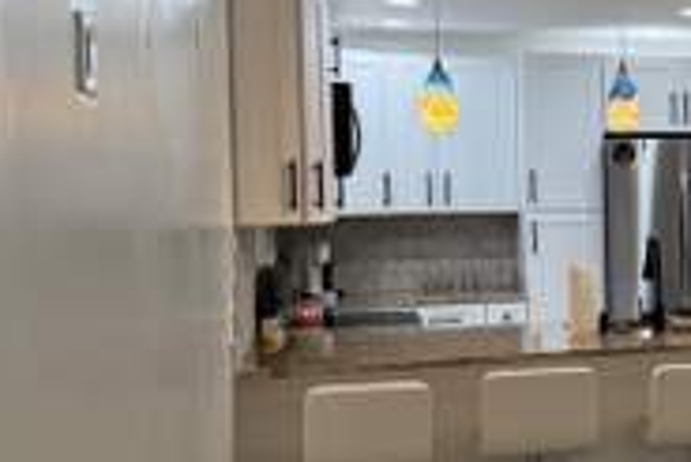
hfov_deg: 28.2
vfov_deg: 21.0
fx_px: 1249
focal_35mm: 65
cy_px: 244
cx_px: 759
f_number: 1.78
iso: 200
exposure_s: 1/237
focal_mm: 6.76
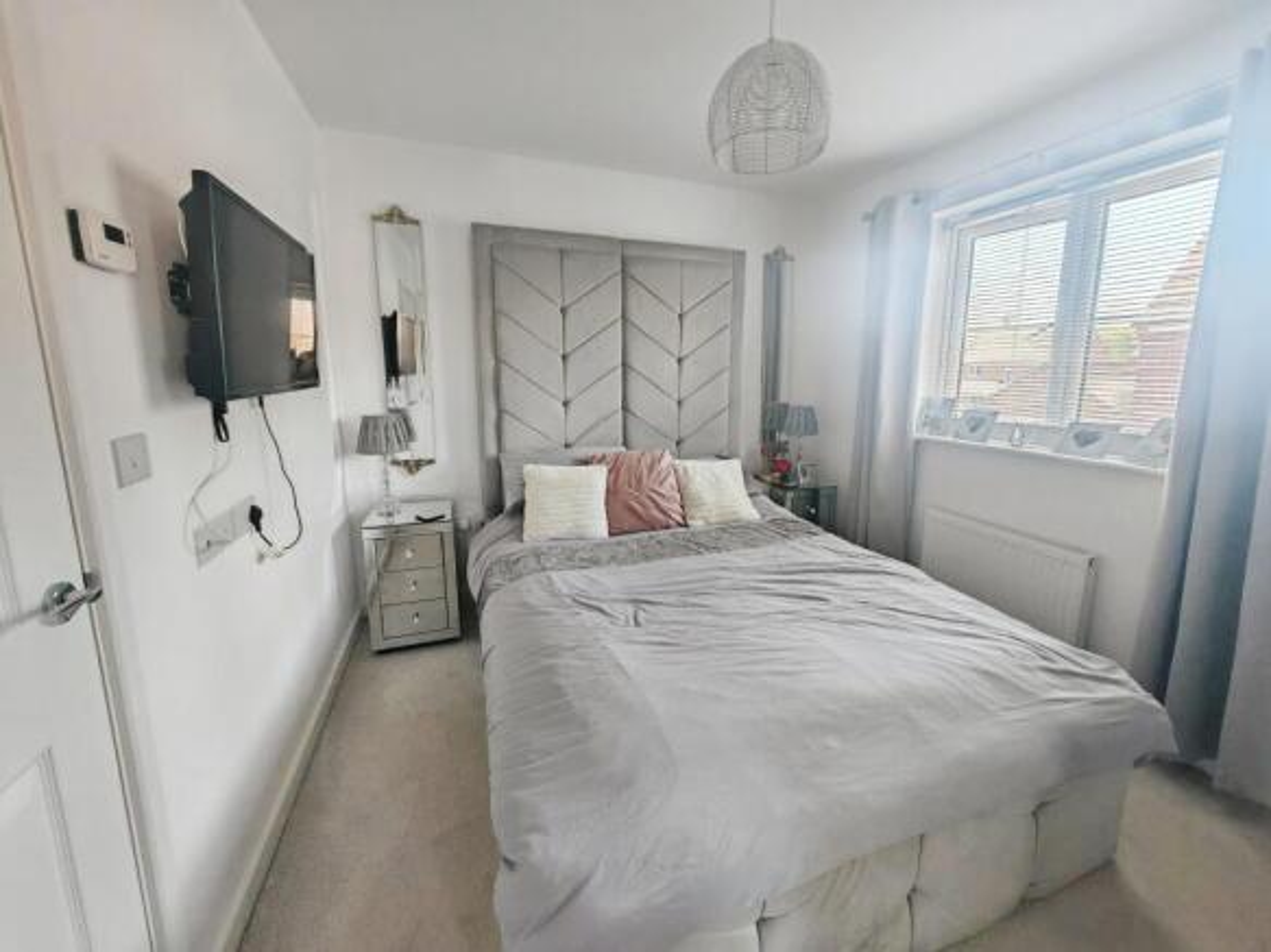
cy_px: 476
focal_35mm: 13
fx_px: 477
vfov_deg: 89.9
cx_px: 636
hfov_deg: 106.2
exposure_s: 1/50
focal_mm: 1.82
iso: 100
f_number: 2
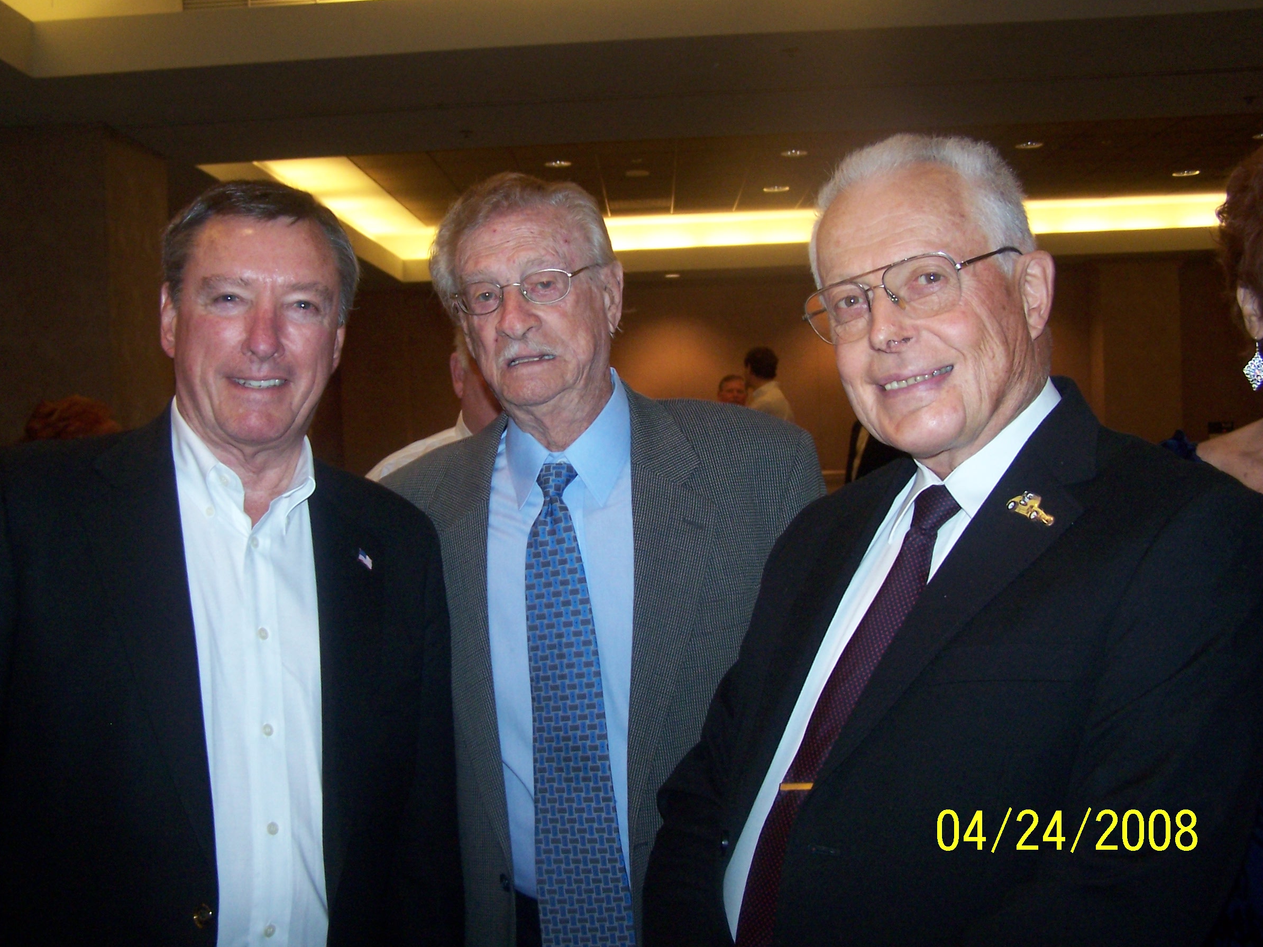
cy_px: 455
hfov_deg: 45.7
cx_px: 592
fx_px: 1496
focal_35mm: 41
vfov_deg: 35.1
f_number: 2.8
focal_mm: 6.3
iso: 140
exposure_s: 1/60
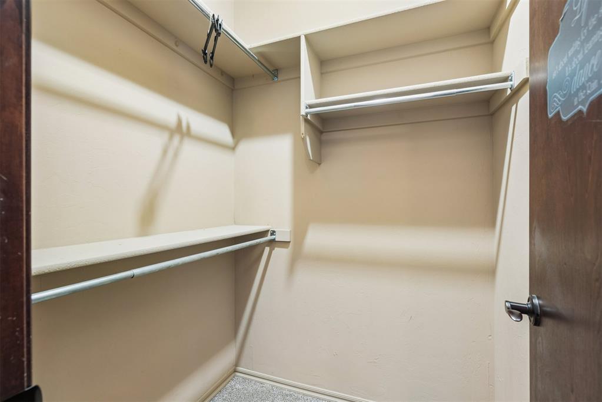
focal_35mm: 16
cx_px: 301
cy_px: 201
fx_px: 268
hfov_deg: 96.7
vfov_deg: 73.7
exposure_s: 3.2
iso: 200
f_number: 8
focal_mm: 16
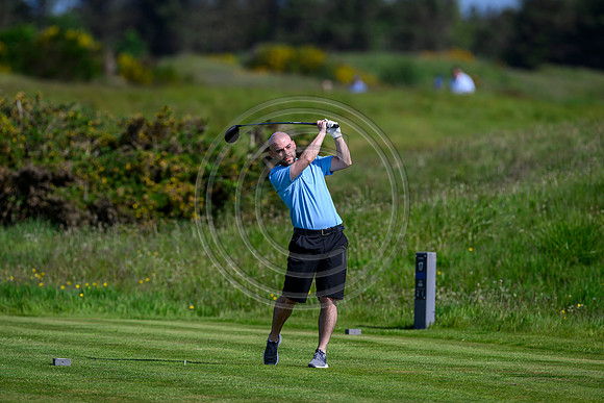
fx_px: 6712
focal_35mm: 400
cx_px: 302
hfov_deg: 5.2
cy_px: 202
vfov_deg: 3.4
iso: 500
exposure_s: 1/5000
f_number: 4.5
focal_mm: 400
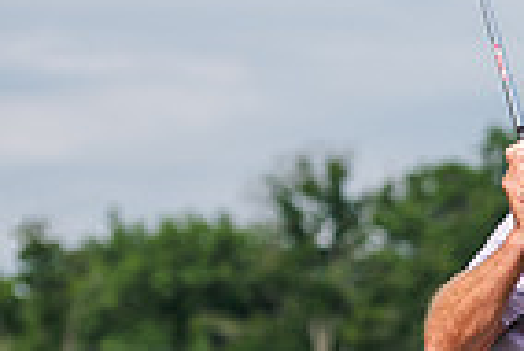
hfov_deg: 5.3
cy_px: 575
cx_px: 716
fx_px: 5639
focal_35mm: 387
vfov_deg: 3.5
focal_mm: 95
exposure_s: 1/800
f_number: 3.5
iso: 80
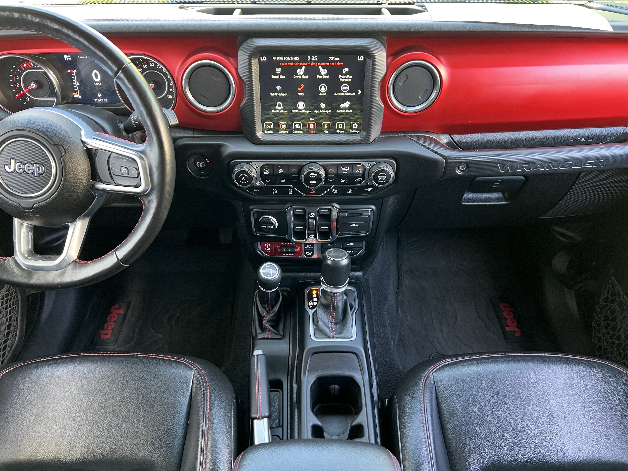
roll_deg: +4.7
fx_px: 472
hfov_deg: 67.3
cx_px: 314
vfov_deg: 53.1
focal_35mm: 26
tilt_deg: -42.0
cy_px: 236
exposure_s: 1/60
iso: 200
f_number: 1.5
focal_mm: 5.7
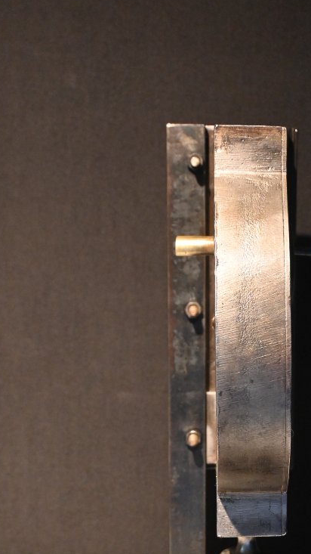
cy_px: 400
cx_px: 245
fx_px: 1245
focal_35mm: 85
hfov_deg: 14.2
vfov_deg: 24.8
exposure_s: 1/80
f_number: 5
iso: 3200
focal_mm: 33
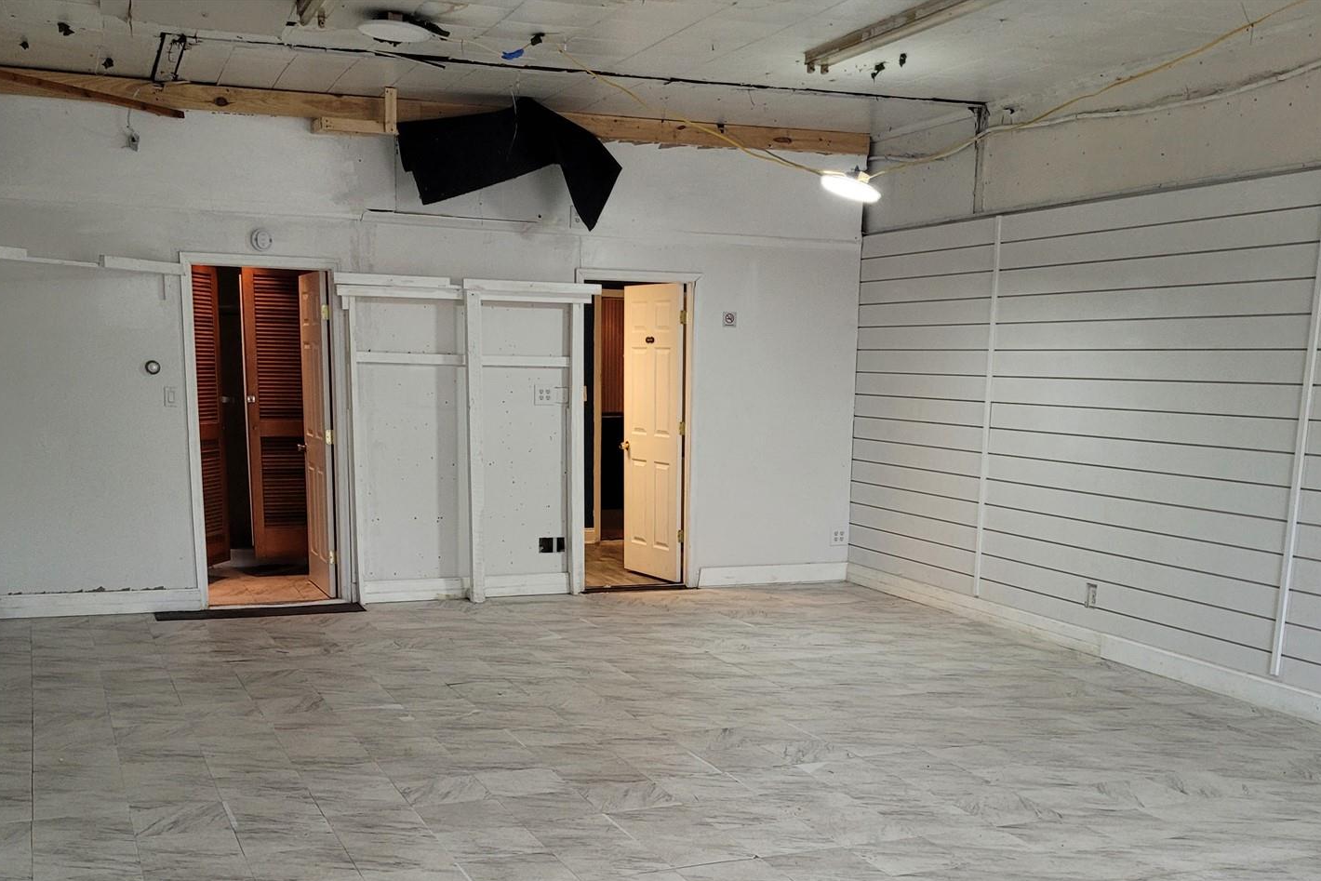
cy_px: 713
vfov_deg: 33.2
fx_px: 1431
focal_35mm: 39
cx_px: 661
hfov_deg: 49.5
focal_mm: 5.4
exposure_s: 1/120
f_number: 1.8
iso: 250
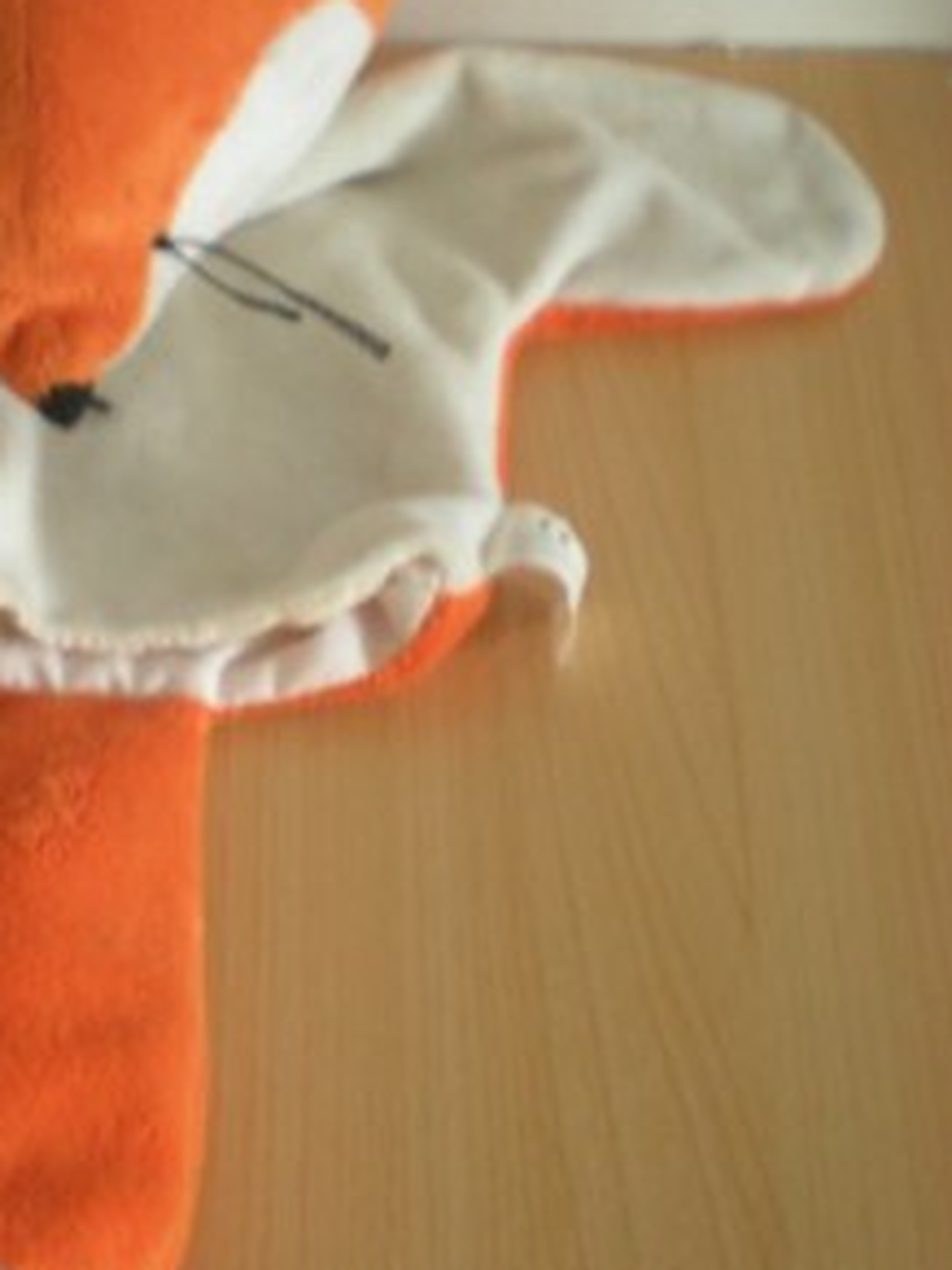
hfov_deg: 21.2
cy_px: 620
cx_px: 118
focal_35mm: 68
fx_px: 2495
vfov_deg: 28.6
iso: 200
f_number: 3.1
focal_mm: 6.3
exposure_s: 1/8.4
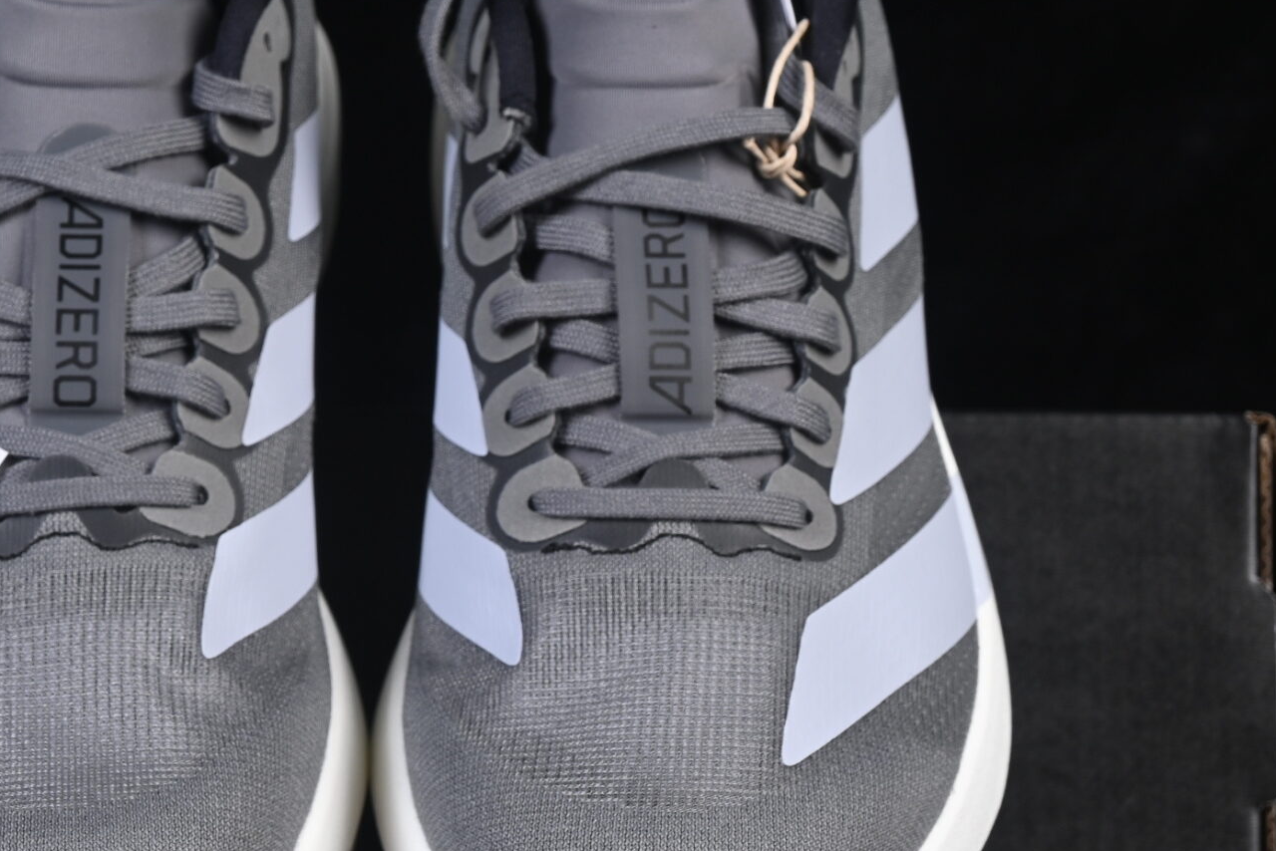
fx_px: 5318
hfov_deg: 13.6
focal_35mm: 150
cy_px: 494
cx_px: 364
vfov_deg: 9.2
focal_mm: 50
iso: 160
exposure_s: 1/80
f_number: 7.1
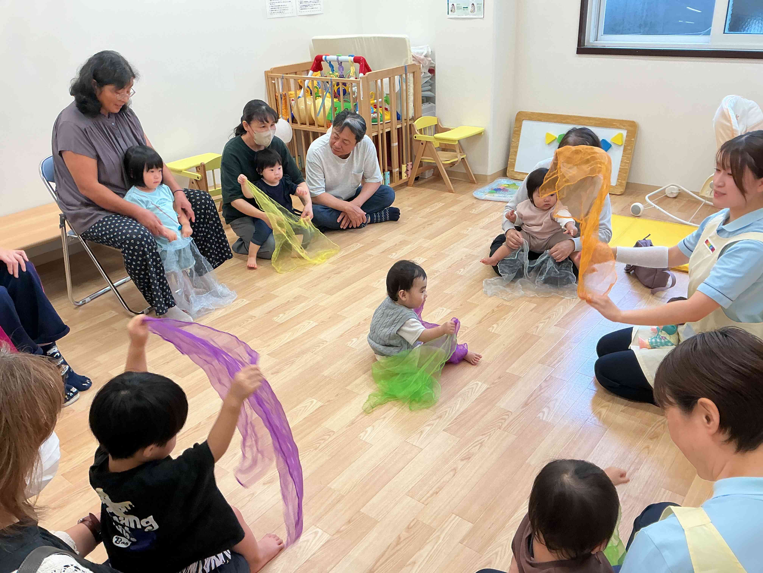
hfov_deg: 61.7
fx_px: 639
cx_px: 382
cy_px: 286
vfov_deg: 48.2
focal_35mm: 29
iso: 50
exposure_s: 1/120
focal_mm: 3
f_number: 1.8
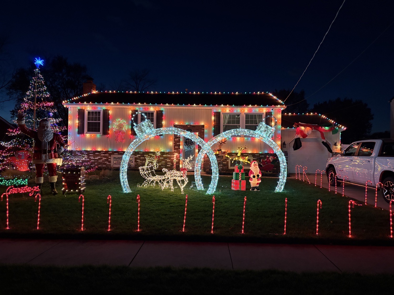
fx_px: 296
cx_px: 197
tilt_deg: +0.6
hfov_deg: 67.3
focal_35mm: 26
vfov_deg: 53.1
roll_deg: -0.8
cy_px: 148
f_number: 1.6
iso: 500
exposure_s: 1/40
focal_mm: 5.96
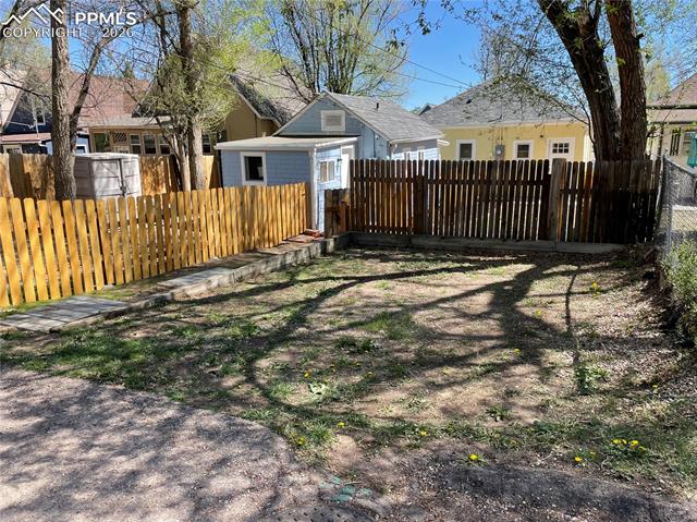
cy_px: 261
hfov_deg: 67.3
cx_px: 348
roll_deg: +1.5
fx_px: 523
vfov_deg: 53.0
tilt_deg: -13.2
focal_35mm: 26
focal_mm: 4.2
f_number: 1.6
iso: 32
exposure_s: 1/940
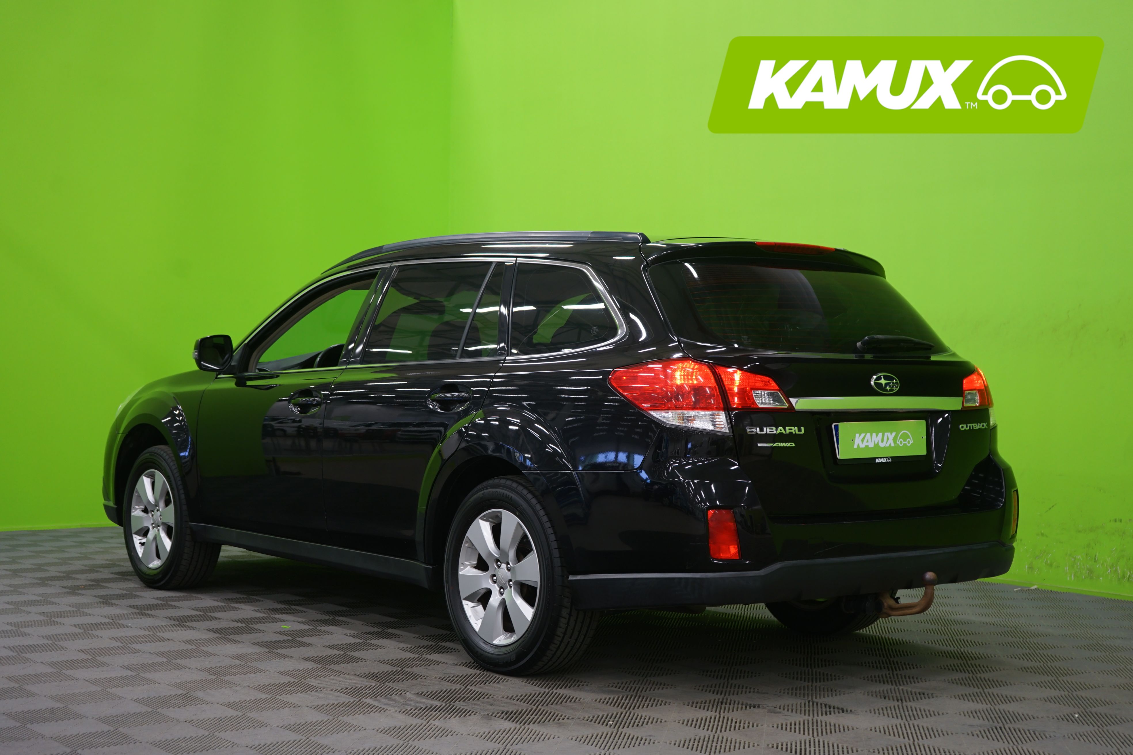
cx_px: 566
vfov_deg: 27.0
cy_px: 378
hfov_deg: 39.6
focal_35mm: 50
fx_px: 1573
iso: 400
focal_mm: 50
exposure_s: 1/8
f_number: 5
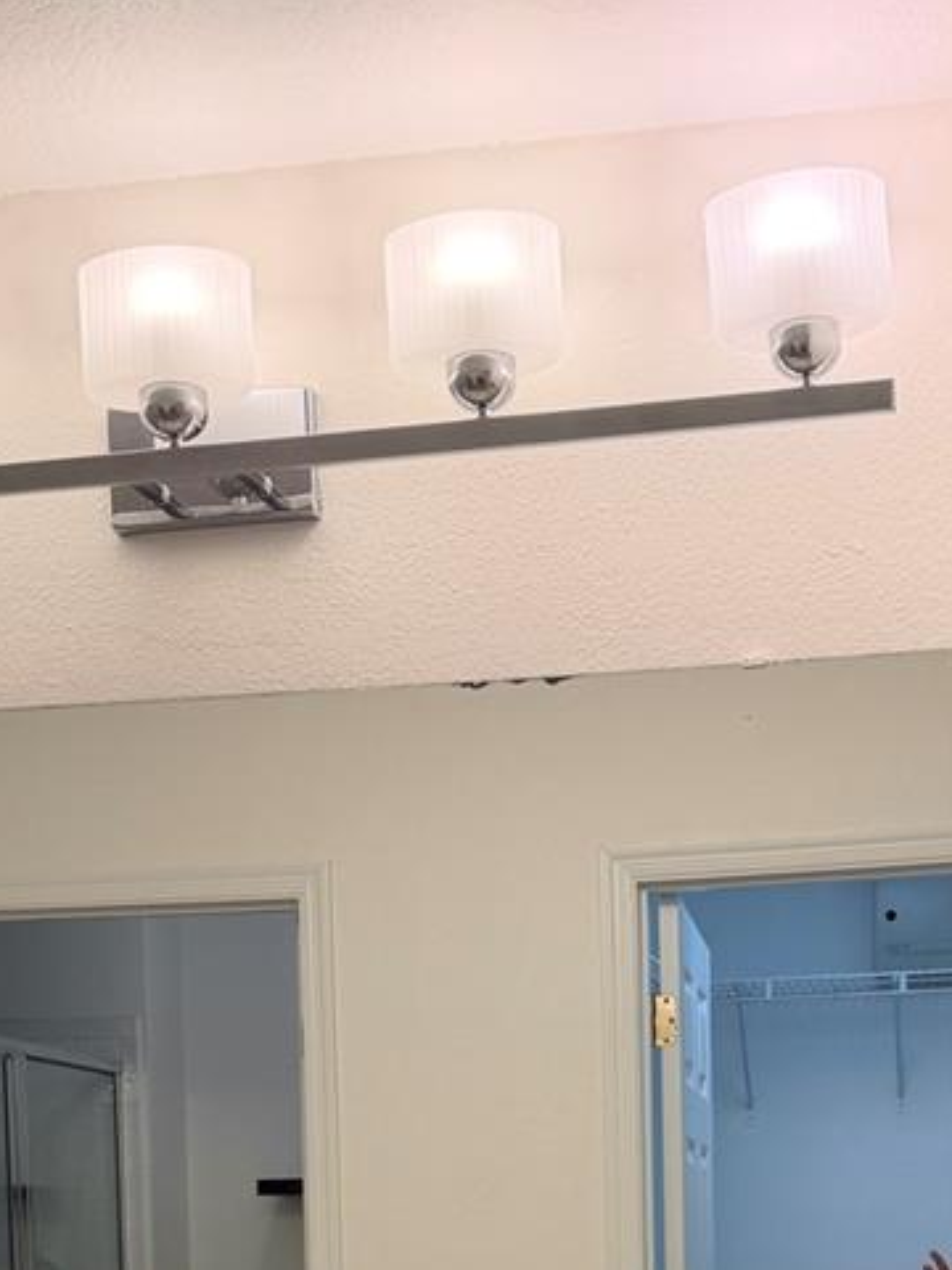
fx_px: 2200
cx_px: 584
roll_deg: +0.0
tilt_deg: -4.6
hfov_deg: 24.4
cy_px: 1410
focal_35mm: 60
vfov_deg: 29.0
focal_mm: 6.76
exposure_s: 1/194
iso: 80
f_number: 1.78
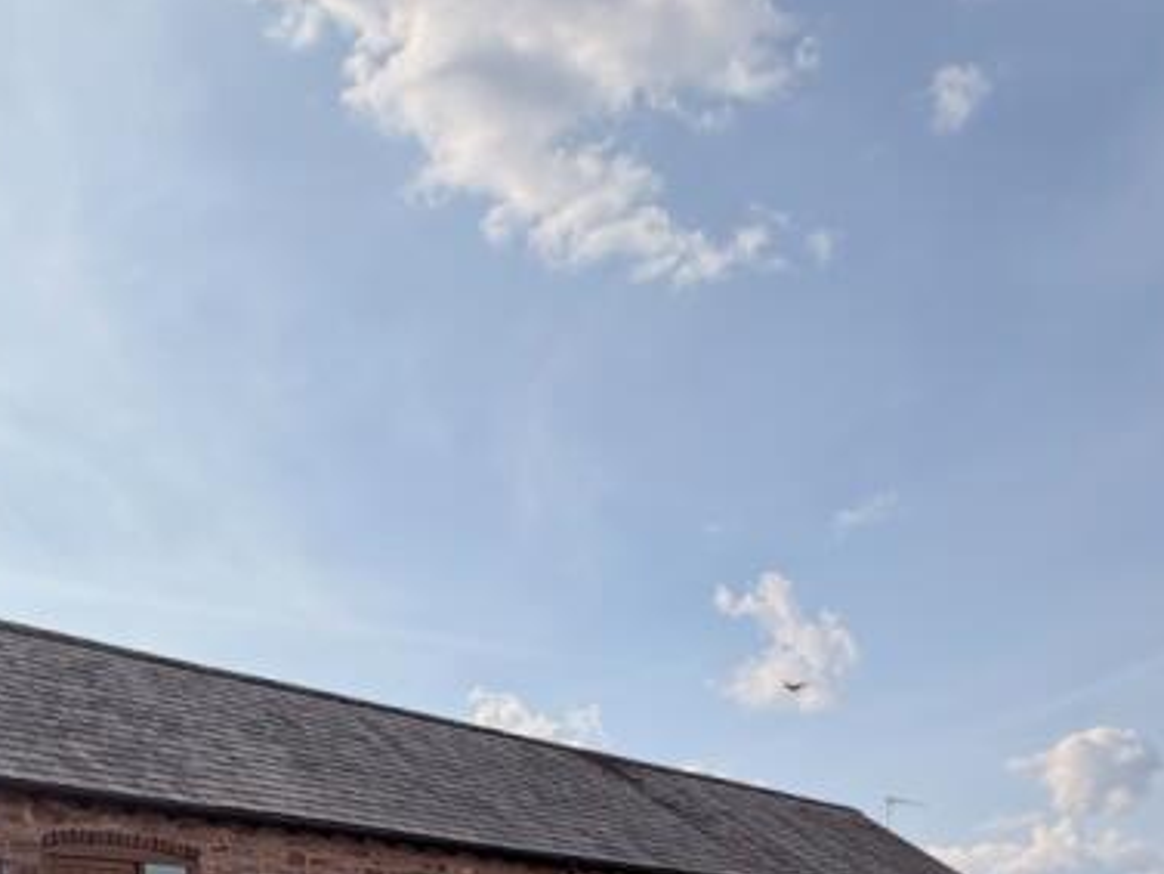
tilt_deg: +2.2
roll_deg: +0.7
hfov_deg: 47.9
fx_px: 1278
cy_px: 976
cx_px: 355
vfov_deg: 32.8
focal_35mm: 38
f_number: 2.2
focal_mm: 2.22
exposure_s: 1/2770
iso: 50
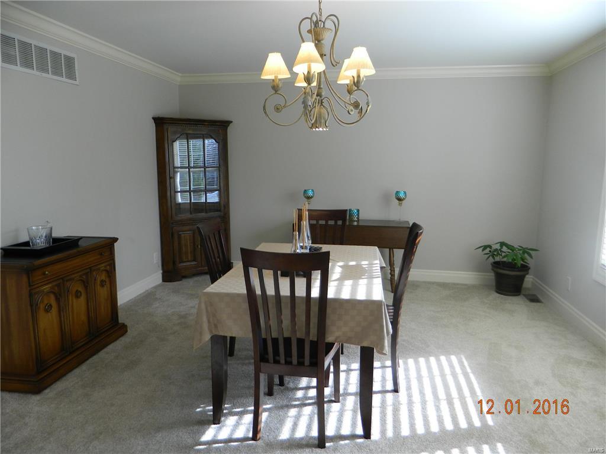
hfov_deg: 69.4
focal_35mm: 25
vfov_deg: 54.9
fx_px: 438
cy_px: 227
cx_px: 303
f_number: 3.1
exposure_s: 1/40
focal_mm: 4.5
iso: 80
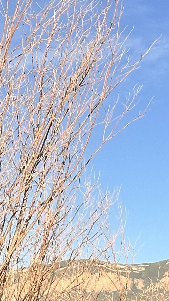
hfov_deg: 6.6
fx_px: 1458
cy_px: 364
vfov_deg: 11.5
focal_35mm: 183
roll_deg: -0.2
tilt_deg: +2.3
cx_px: 141
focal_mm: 6.86
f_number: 1.78
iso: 64
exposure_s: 1/1541
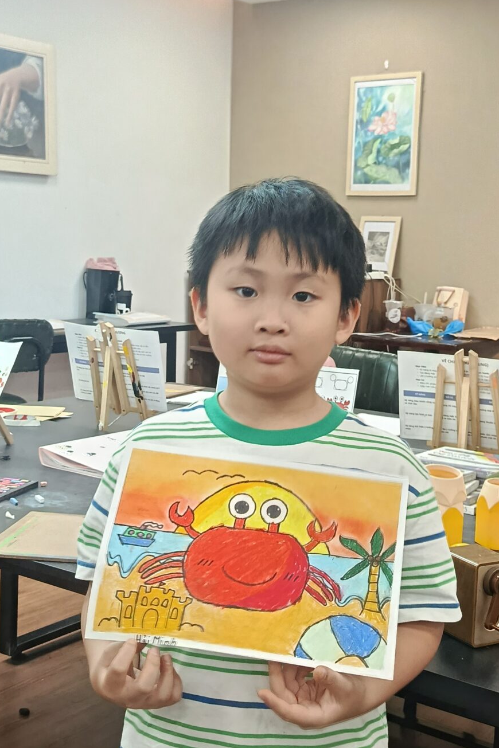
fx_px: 1060
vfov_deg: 38.9
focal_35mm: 51
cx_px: 263
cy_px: 376
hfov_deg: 26.5
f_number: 1.7
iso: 531
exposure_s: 1/100
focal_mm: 5.24
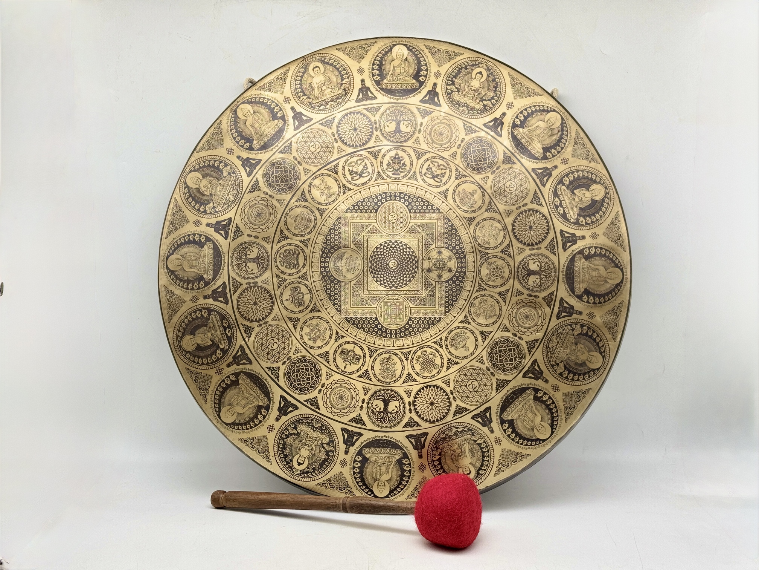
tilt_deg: -8.0
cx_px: 380
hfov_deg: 39.7
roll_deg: +0.0
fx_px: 1052
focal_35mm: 48
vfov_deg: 30.3
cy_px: 285
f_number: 1.78
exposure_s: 1/100
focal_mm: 6.76
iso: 50
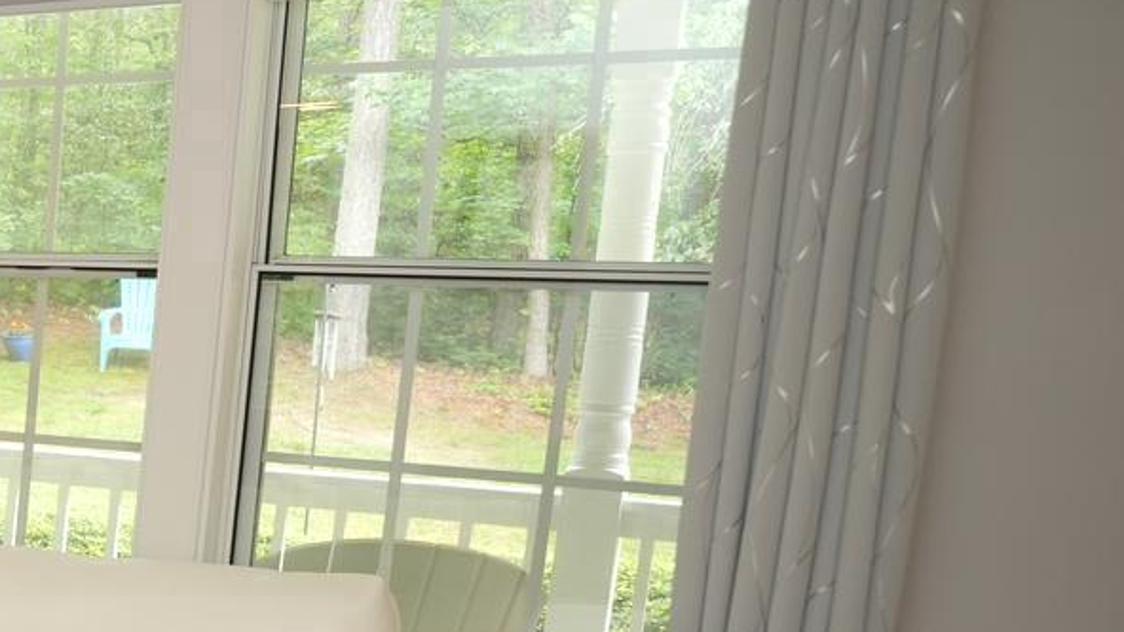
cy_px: 555
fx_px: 1729
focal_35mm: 58
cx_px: -780
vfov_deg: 20.4
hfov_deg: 23.5
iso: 320
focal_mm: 16
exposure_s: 1/60
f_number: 2.8
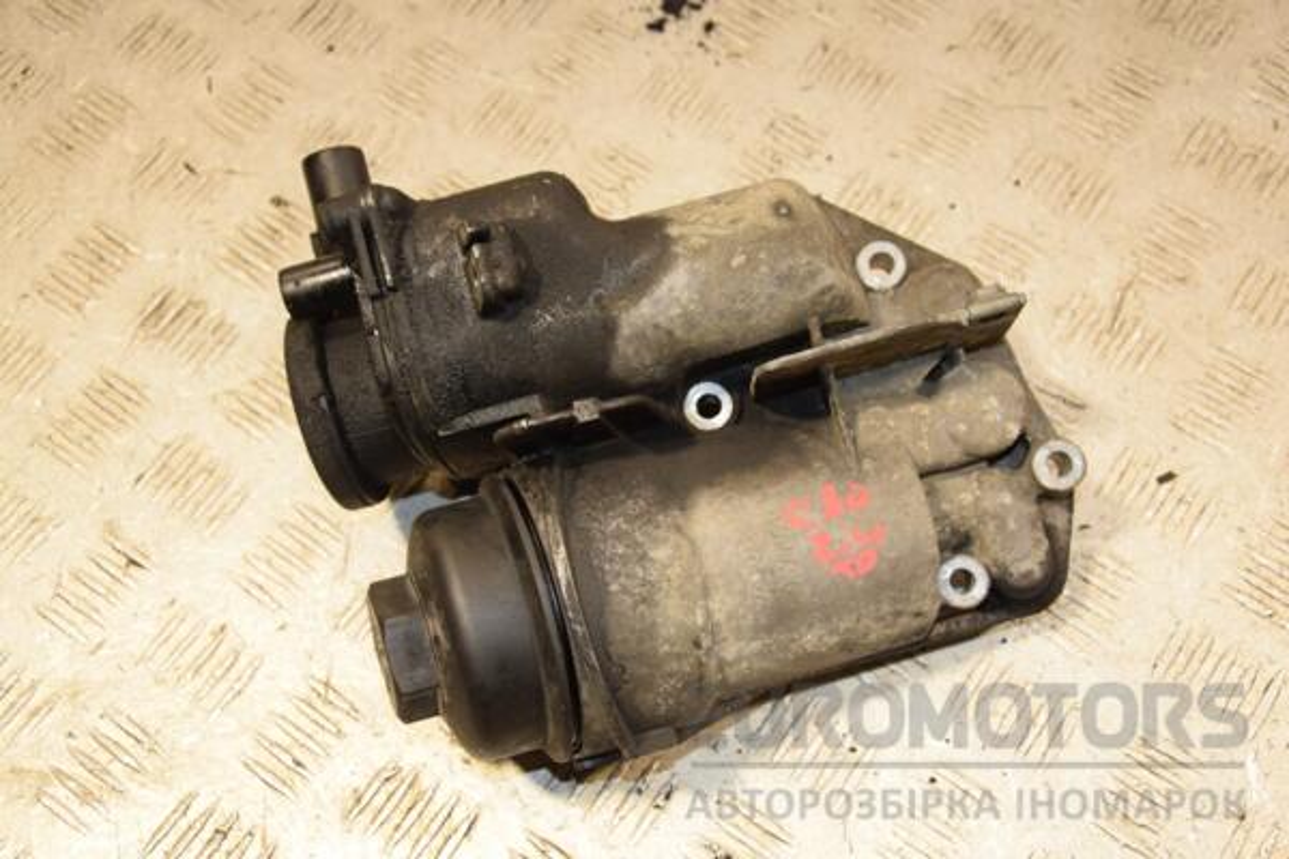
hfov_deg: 41.1
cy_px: 430
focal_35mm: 48
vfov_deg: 28.1
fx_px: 1719
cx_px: 644
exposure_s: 1/200
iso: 800
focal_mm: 32
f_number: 5.6
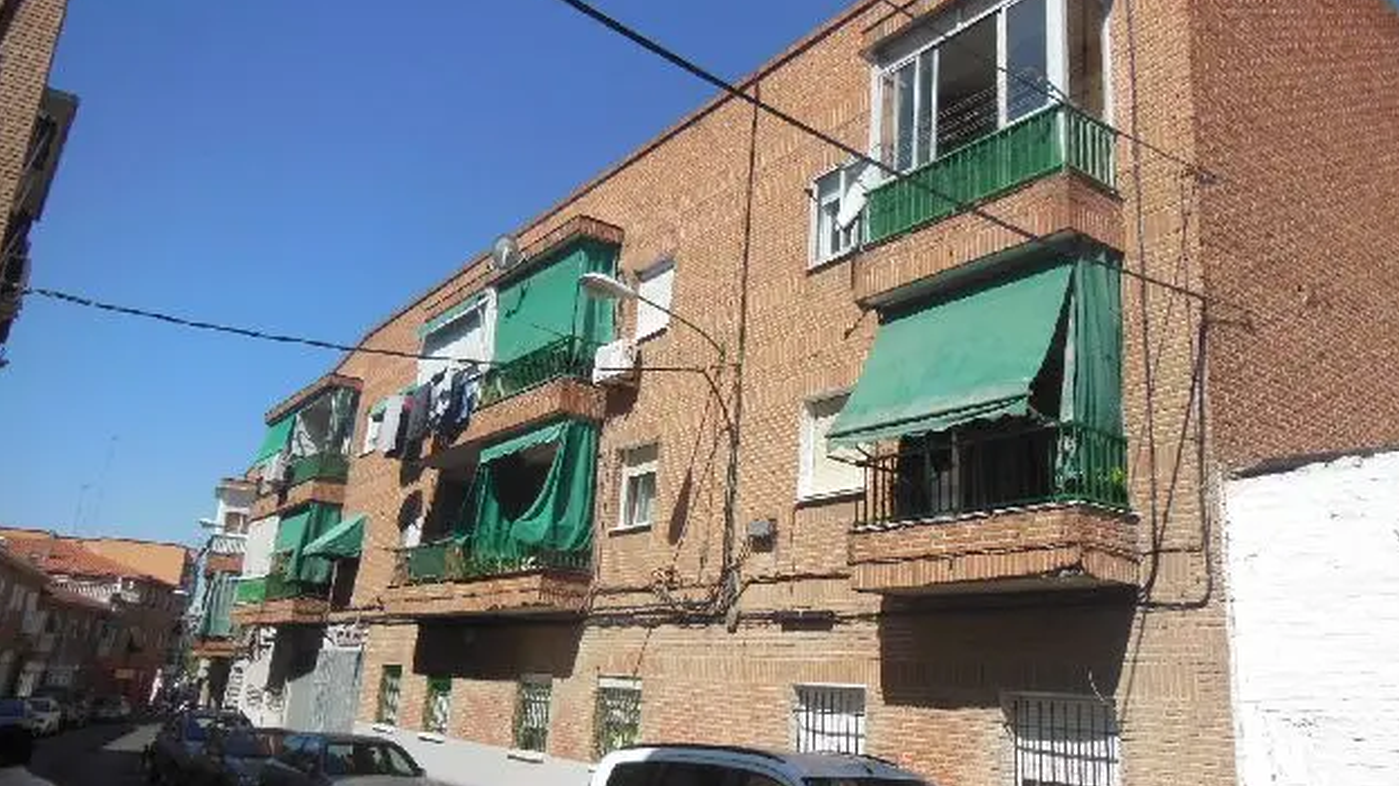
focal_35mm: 28
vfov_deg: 41.4
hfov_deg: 67.9
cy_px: 413
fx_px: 1038
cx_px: 714
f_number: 3.5
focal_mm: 4.5
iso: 125
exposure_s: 1/1250
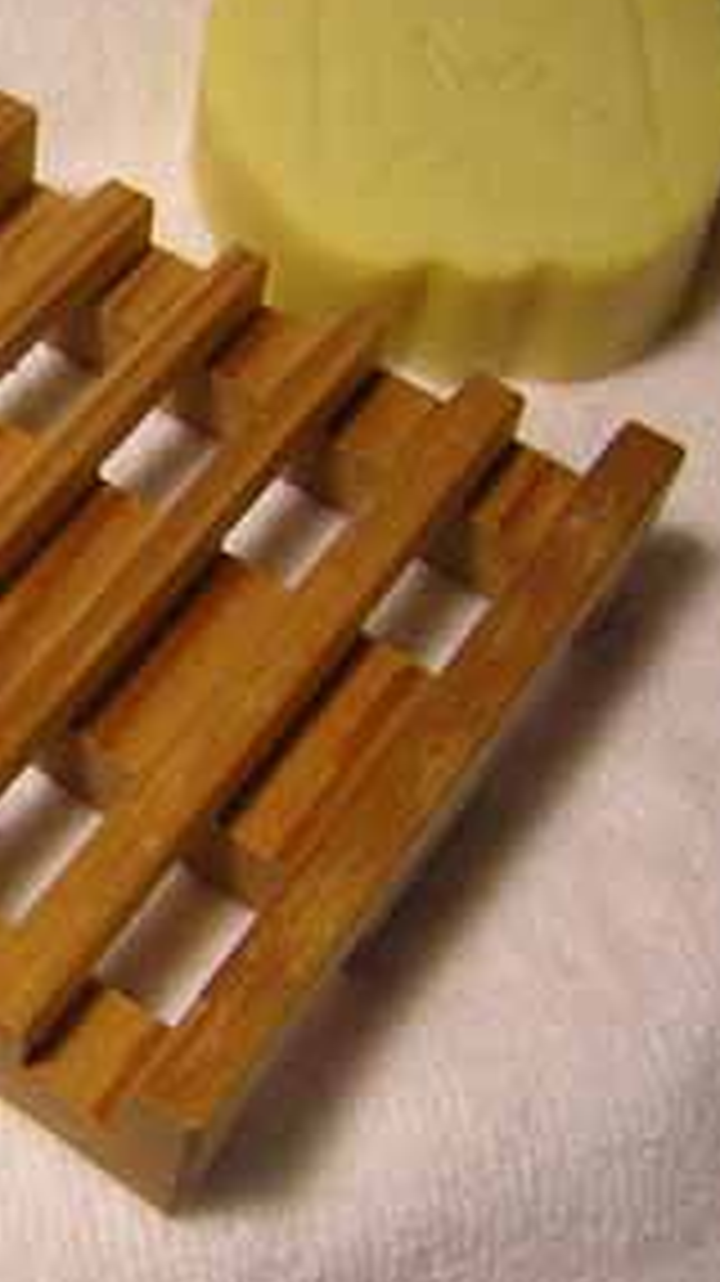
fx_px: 1869
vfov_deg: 37.9
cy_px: 621
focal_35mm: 55
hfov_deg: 20.6
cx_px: -112
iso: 100
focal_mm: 4.7
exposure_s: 1/16.2
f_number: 2.6
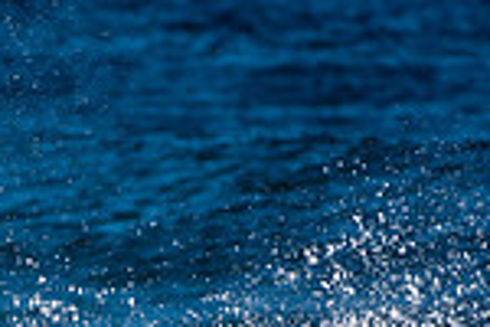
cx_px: -252
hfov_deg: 0.7
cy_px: 528
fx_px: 39524
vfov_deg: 0.5
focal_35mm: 2904
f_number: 5.6
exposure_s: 1/1250
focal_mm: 500
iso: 140
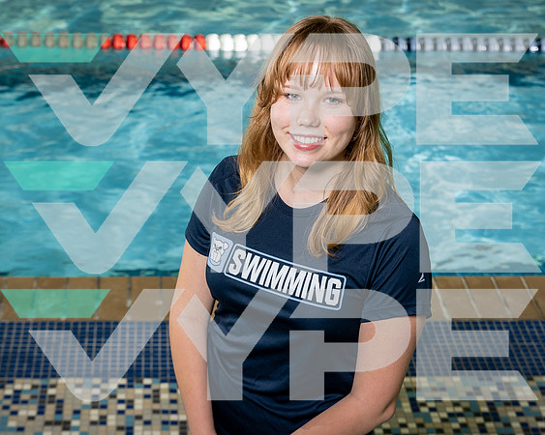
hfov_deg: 24.7
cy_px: 261
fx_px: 1243
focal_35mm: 77
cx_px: 243
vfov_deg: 19.8
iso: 400
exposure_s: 1/250
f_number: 5
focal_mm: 51
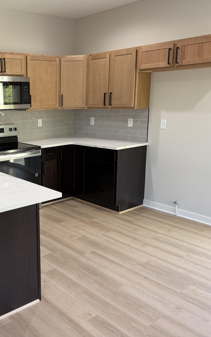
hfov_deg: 35.6
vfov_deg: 56.7
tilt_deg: -12.2
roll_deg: +1.1
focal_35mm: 34
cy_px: 168
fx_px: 313
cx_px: 32
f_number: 1.78
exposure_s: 1/120
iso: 160
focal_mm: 6.76
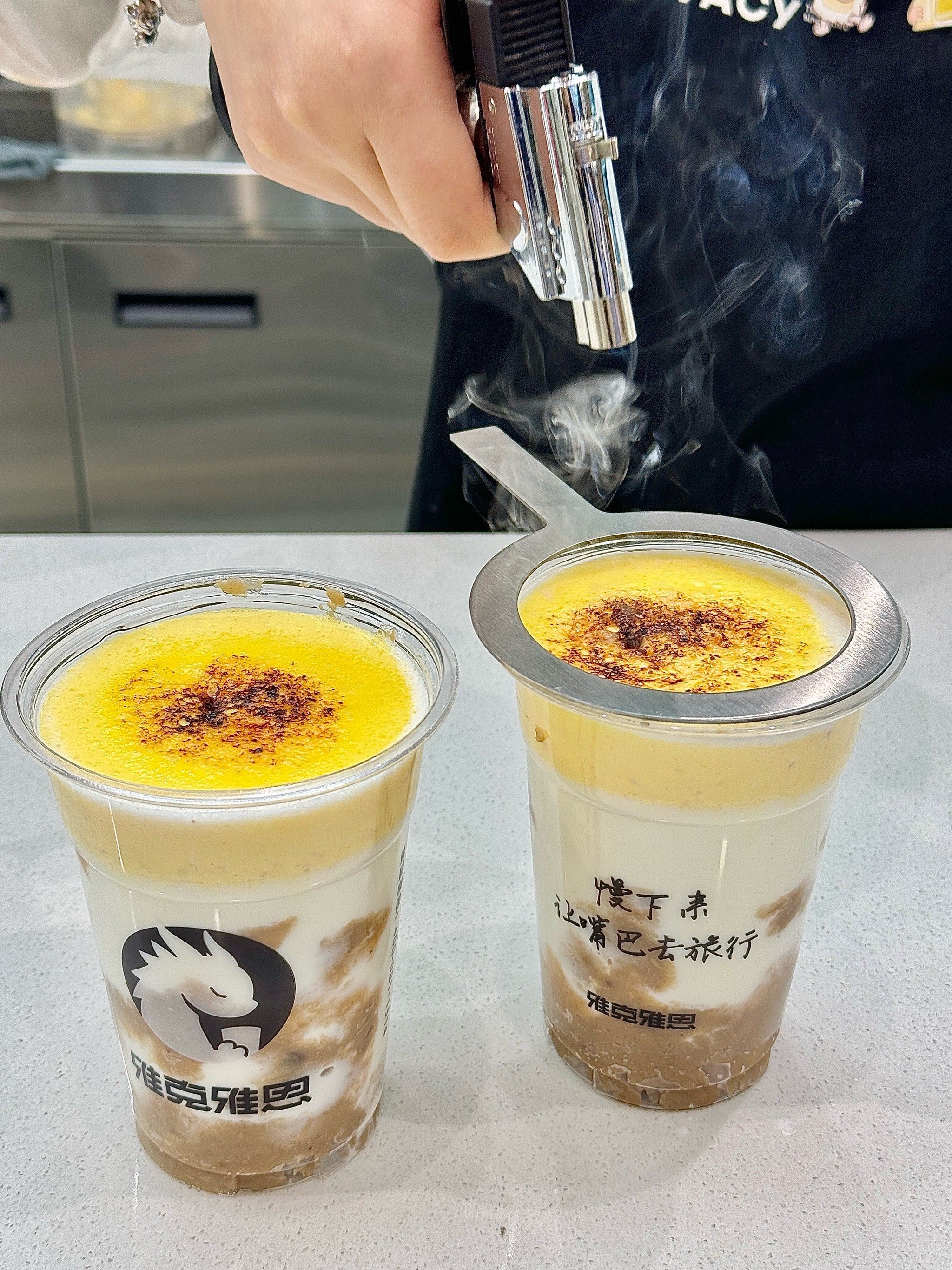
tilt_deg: -29.7
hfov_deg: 30.3
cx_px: 476
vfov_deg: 39.7
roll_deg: -1.2
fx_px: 1760
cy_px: 635
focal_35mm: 48
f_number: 1.78
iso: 50
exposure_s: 1/100
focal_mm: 6.76
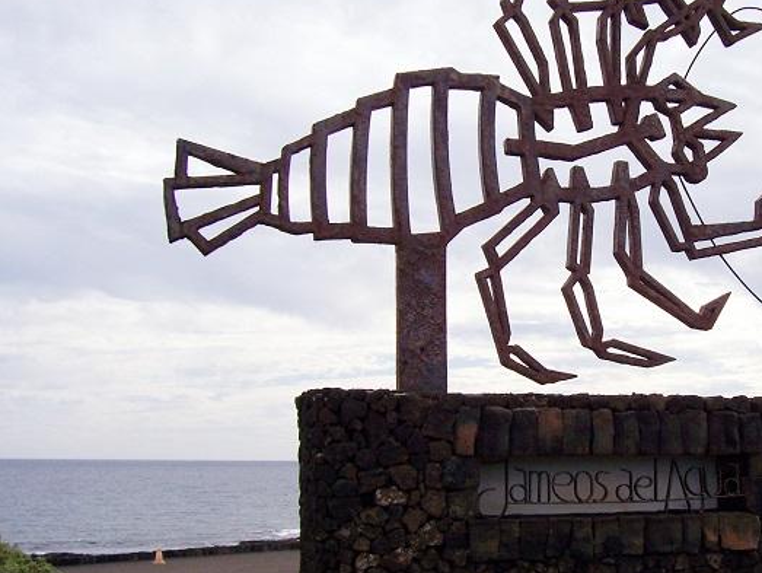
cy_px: 303
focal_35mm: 52
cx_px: 558
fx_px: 1145
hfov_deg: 36.1
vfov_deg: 28.1
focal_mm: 5.6
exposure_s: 1/667
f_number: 5.1
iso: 80
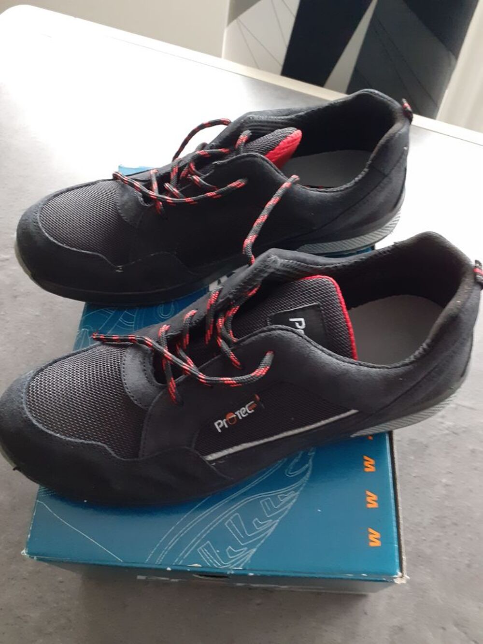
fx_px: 502
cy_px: 322
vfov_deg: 65.3
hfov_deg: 51.4
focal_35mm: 27
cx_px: 242
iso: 320
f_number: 1.9
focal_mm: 3.6
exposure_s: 1/25
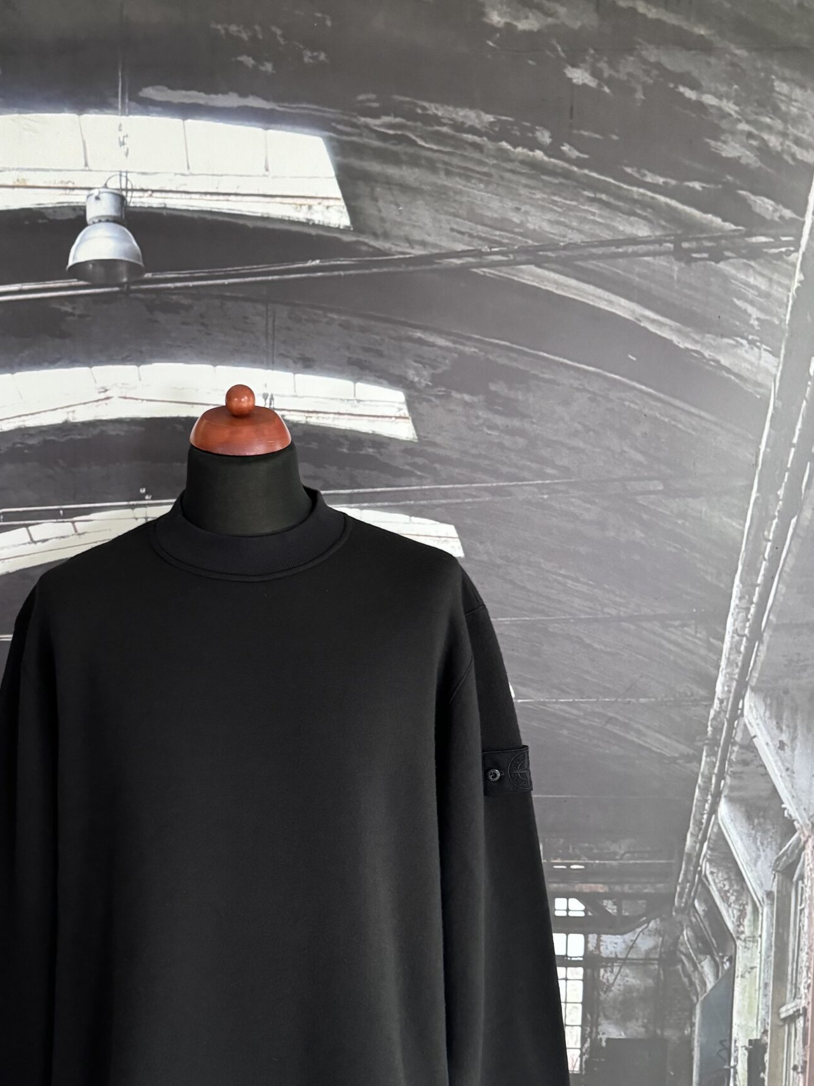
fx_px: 1129
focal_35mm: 36
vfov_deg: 51.0
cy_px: 651
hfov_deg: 39.1
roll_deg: -0.6
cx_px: 262
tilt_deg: -8.4
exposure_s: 1/40
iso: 1000
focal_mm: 6.76
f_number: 1.78
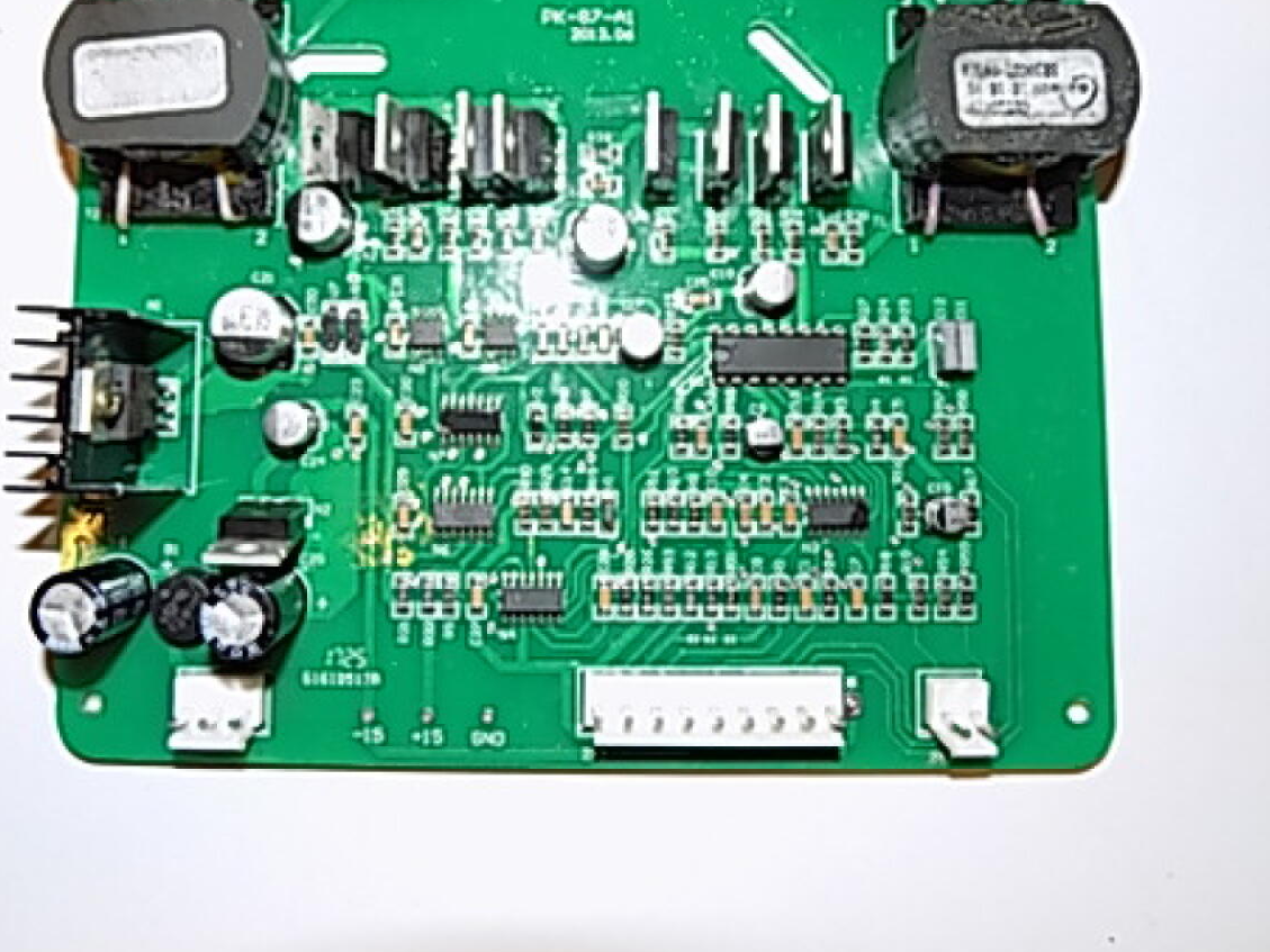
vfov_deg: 41.3
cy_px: 319
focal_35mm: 34
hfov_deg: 53.8
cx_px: 555
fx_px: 1248
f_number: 3.1
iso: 200
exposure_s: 1/30
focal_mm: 4.3
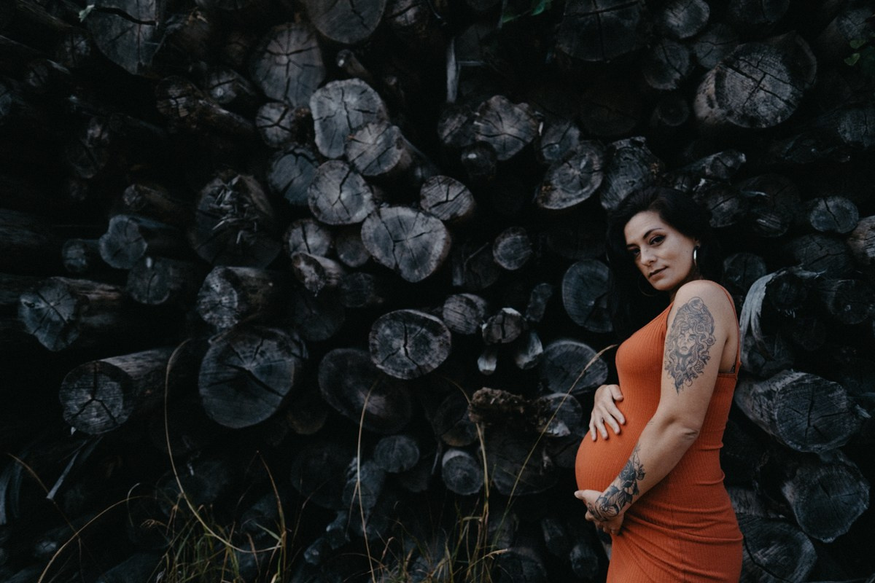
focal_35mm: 24
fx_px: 583
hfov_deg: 73.7
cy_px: 292
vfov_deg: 53.1
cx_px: 438
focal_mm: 16
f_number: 1.4
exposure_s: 1/2000
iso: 250
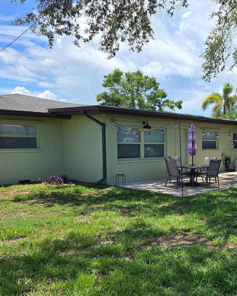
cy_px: 177
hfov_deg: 36.9
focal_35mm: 37
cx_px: 224
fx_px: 324
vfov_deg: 48.8
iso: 12
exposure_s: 1/645
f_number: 1.7
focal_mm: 6.3
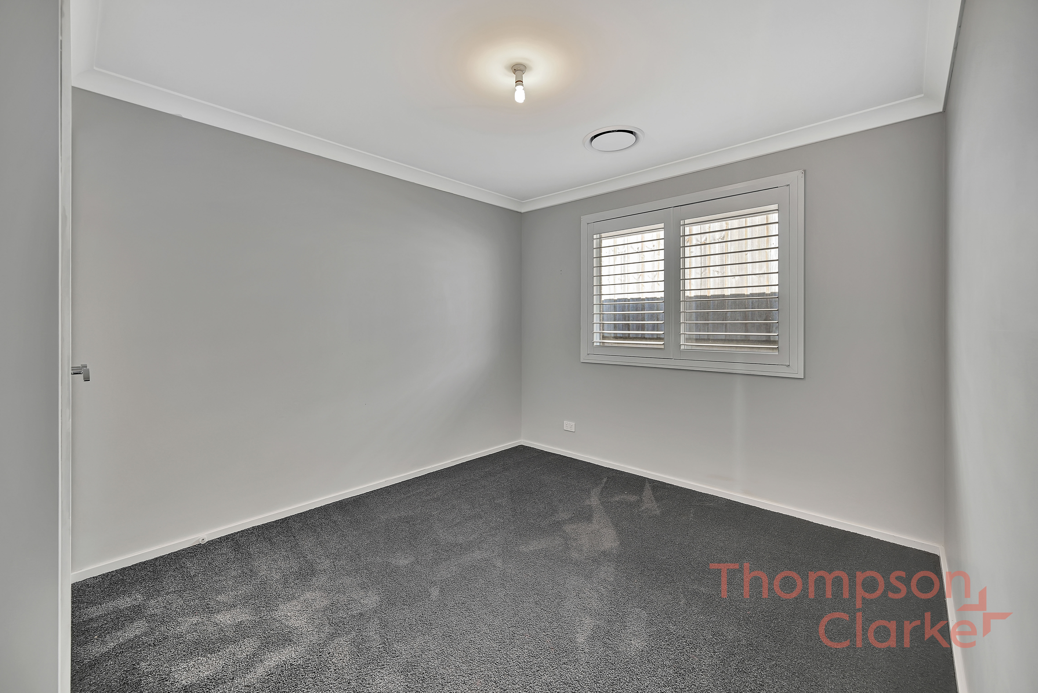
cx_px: 519
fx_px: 404
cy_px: 346
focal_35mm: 14
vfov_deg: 81.3
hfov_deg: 104.2
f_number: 4.5
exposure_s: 1/8
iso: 100
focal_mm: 14
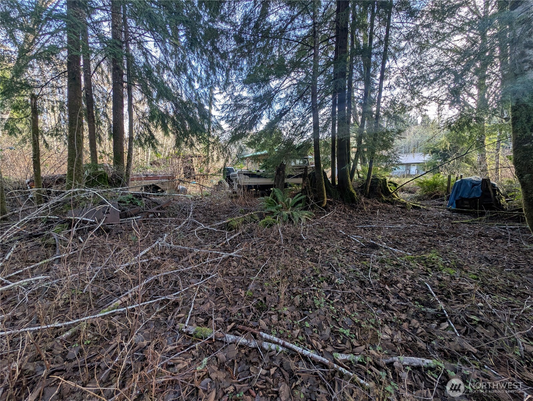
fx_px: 185
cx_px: 266
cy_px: 200
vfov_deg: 94.6
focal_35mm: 12
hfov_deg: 110.5
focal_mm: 2.23
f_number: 1.95
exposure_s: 1/156
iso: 66
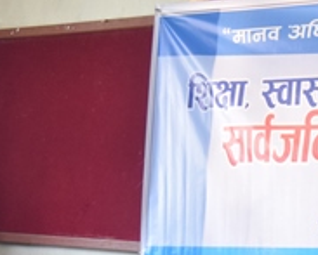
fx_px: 1112
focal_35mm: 118
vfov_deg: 12.9
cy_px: 275
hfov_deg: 16.0
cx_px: 308
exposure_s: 1/30
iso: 1100
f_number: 4
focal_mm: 24
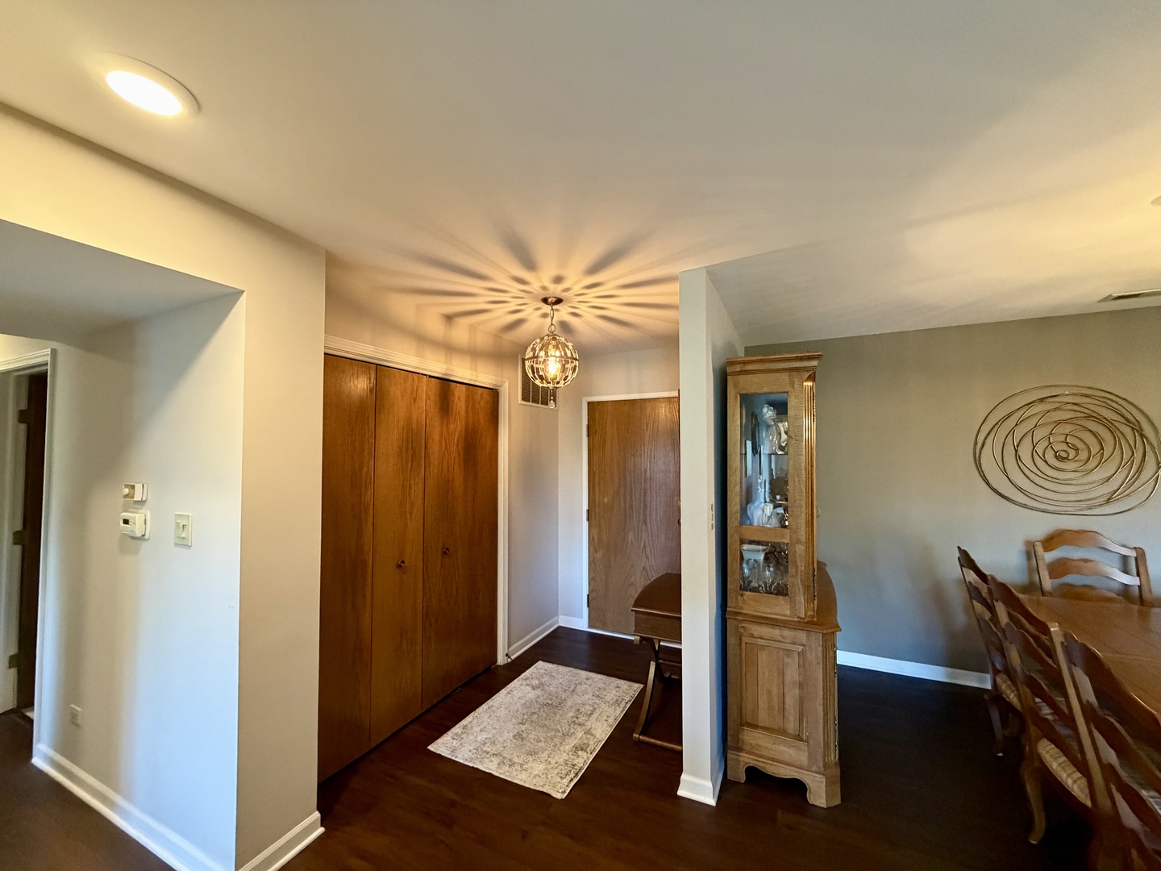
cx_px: 580
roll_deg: -0.4
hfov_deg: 102.1
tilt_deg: +2.1
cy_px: 436
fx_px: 470
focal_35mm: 14
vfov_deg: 85.7
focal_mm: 2.22
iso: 640
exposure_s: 1/60
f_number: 2.2
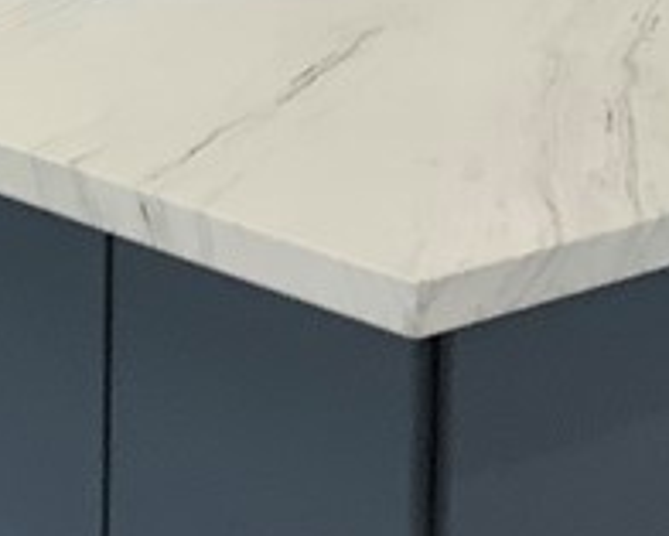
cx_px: 410
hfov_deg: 12.2
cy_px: -133
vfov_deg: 9.6
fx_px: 3130
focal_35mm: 158
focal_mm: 3.3
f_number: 2.4
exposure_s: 1/60
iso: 64
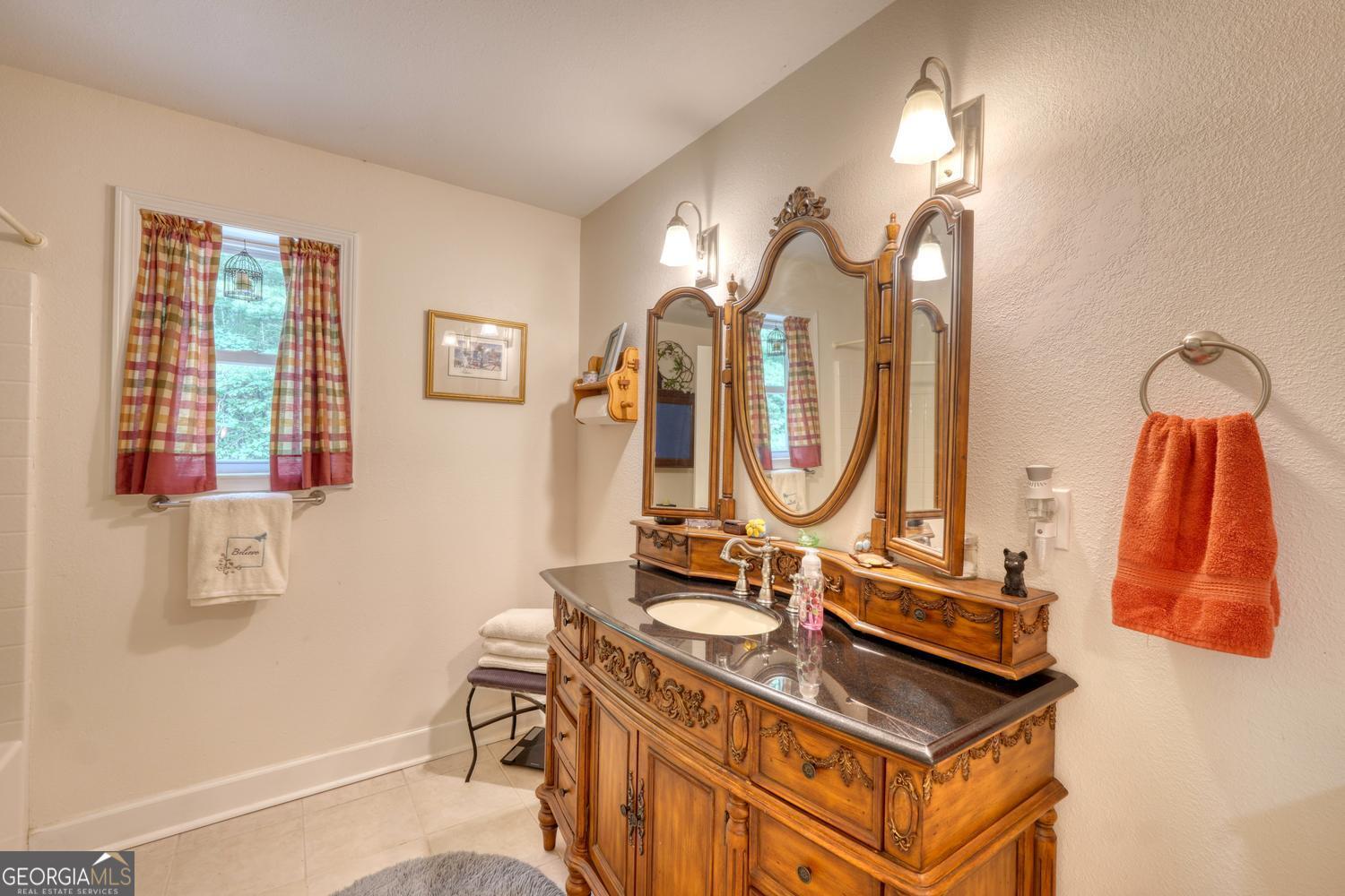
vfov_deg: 77.3
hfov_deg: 100.4
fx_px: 560
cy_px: 448
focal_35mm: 15
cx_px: 672
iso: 100
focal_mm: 10
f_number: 8
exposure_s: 2.5
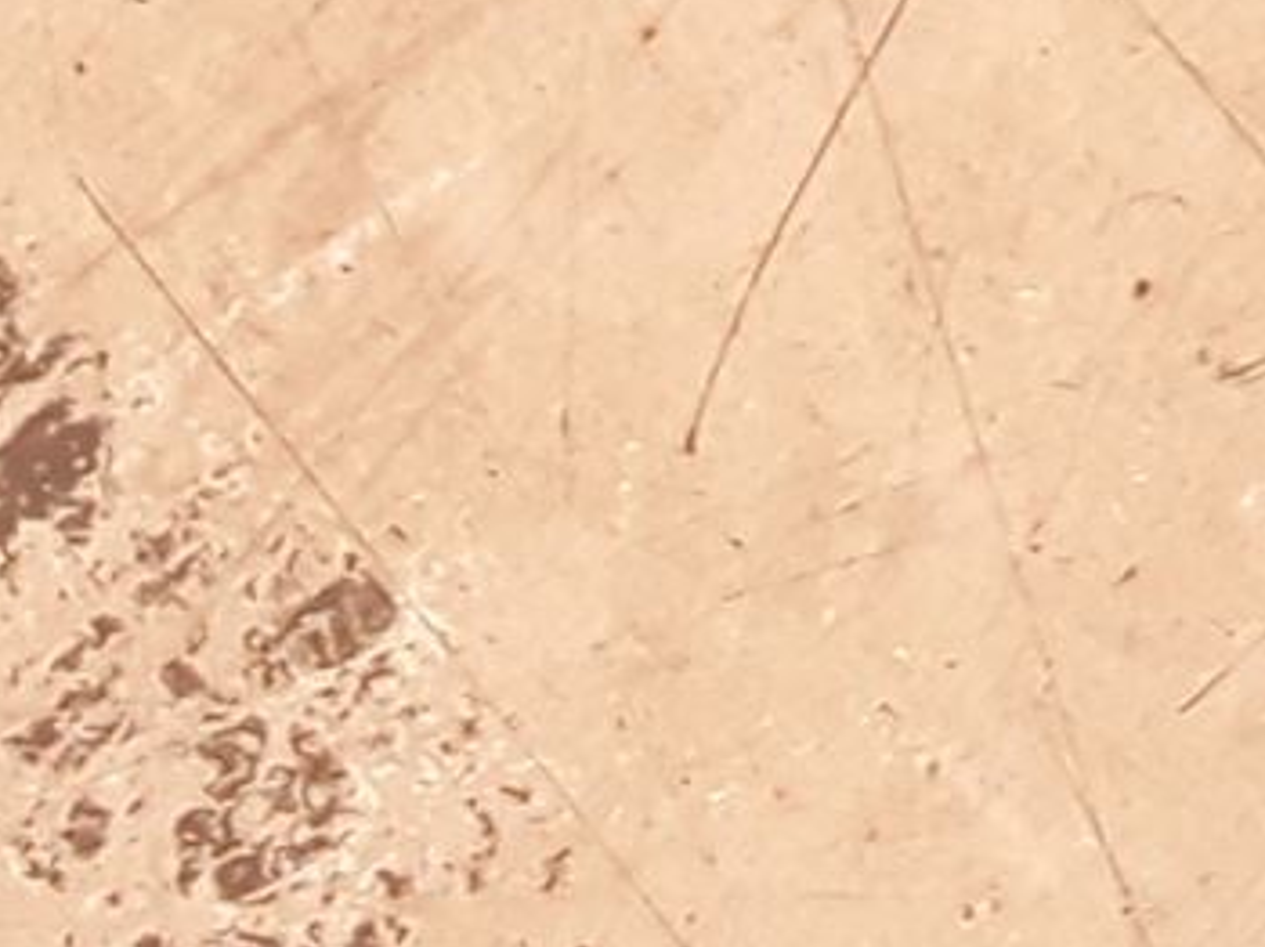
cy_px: -1413
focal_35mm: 164
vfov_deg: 8.2
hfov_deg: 12.0
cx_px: 893
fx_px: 5989
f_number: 1.9
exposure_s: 1/17
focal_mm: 2.91
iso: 100
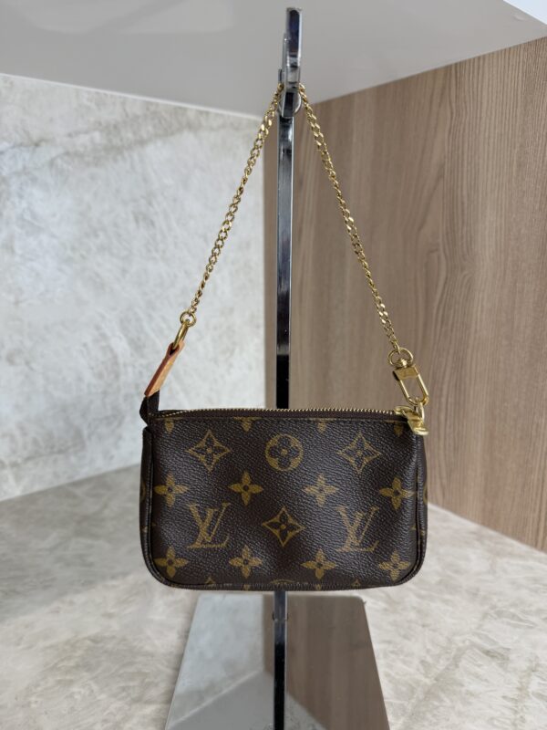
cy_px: 365
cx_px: 274
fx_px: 506
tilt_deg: -12.9
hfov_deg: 56.8
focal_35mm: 24
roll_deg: -0.3
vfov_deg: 71.6
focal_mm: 6.76
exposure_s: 1/120
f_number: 1.78
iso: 100
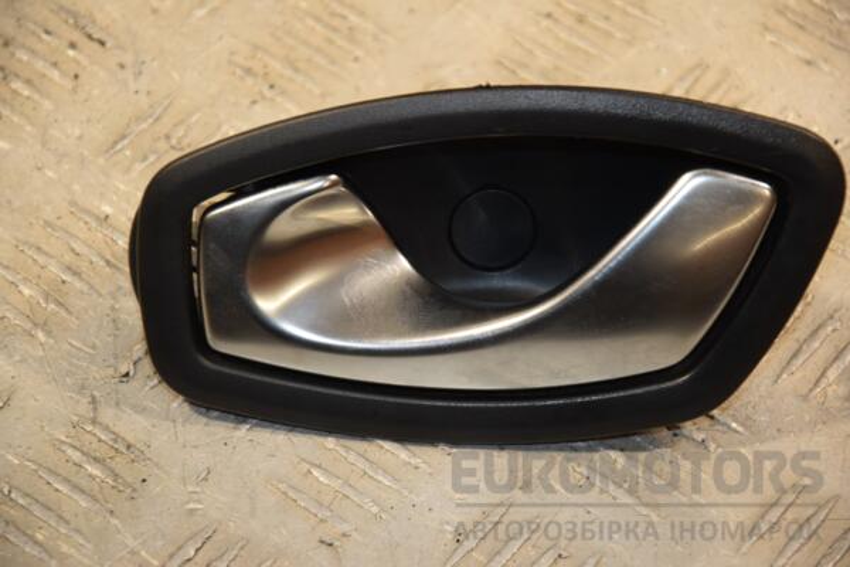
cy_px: 284
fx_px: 3718
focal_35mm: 158
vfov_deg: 8.7
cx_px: 425
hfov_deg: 13.0
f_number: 5.6
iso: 800
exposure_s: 1/125
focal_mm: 105
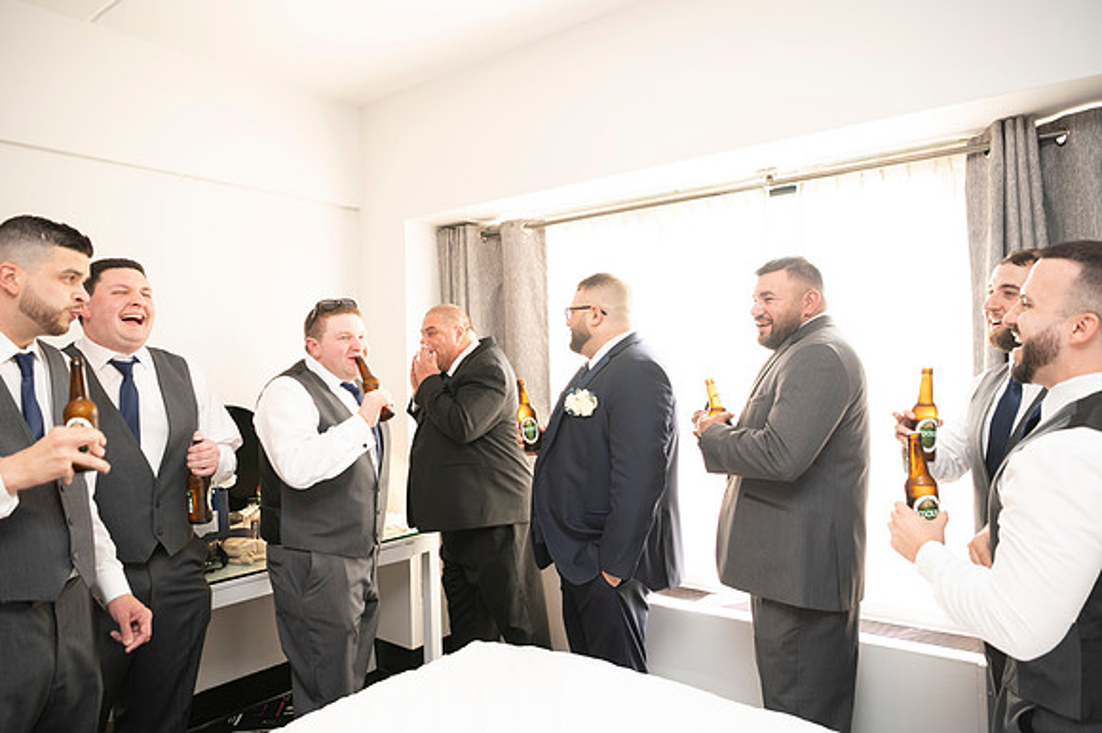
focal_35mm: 24
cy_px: 366
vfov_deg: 53.1
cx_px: 551
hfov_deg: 73.8
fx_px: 734
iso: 800
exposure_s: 1/100
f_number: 2.8
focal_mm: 24
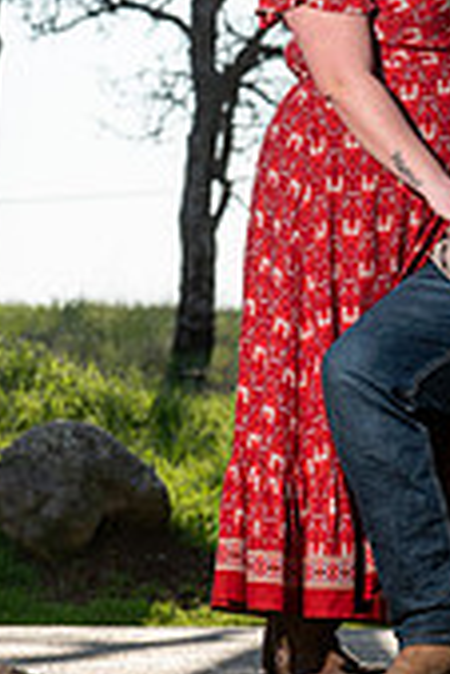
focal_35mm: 360
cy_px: -112
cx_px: 470
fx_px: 6736
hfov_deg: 3.8
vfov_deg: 5.7
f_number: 5.6
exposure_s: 1/250
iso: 50
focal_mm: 135
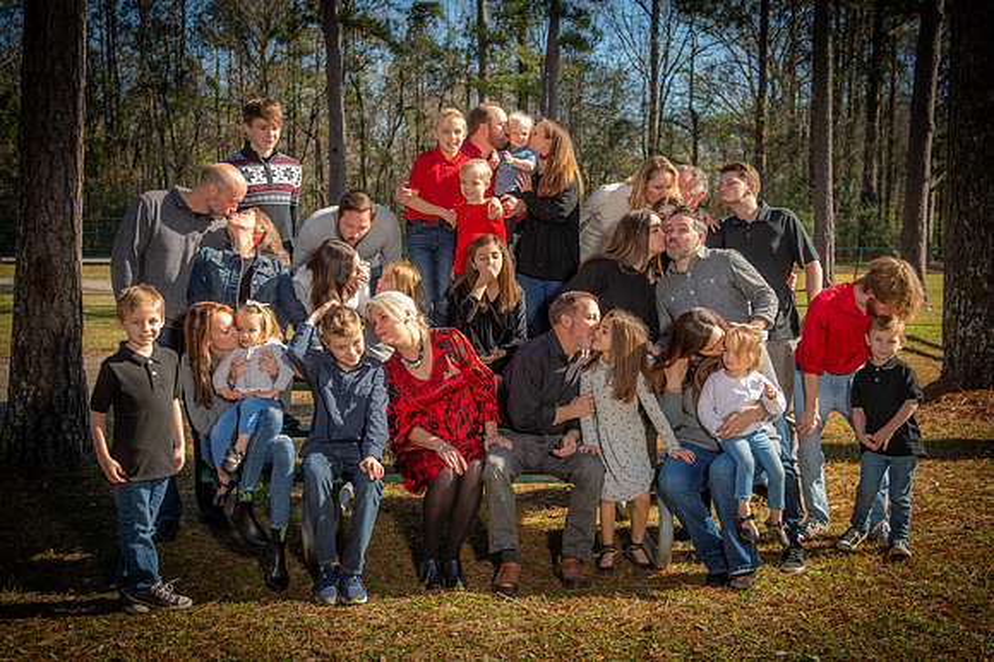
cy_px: 331
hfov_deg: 44.5
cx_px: 497
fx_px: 1214
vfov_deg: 30.5
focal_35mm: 44
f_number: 5
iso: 80
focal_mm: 44
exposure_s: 1/250
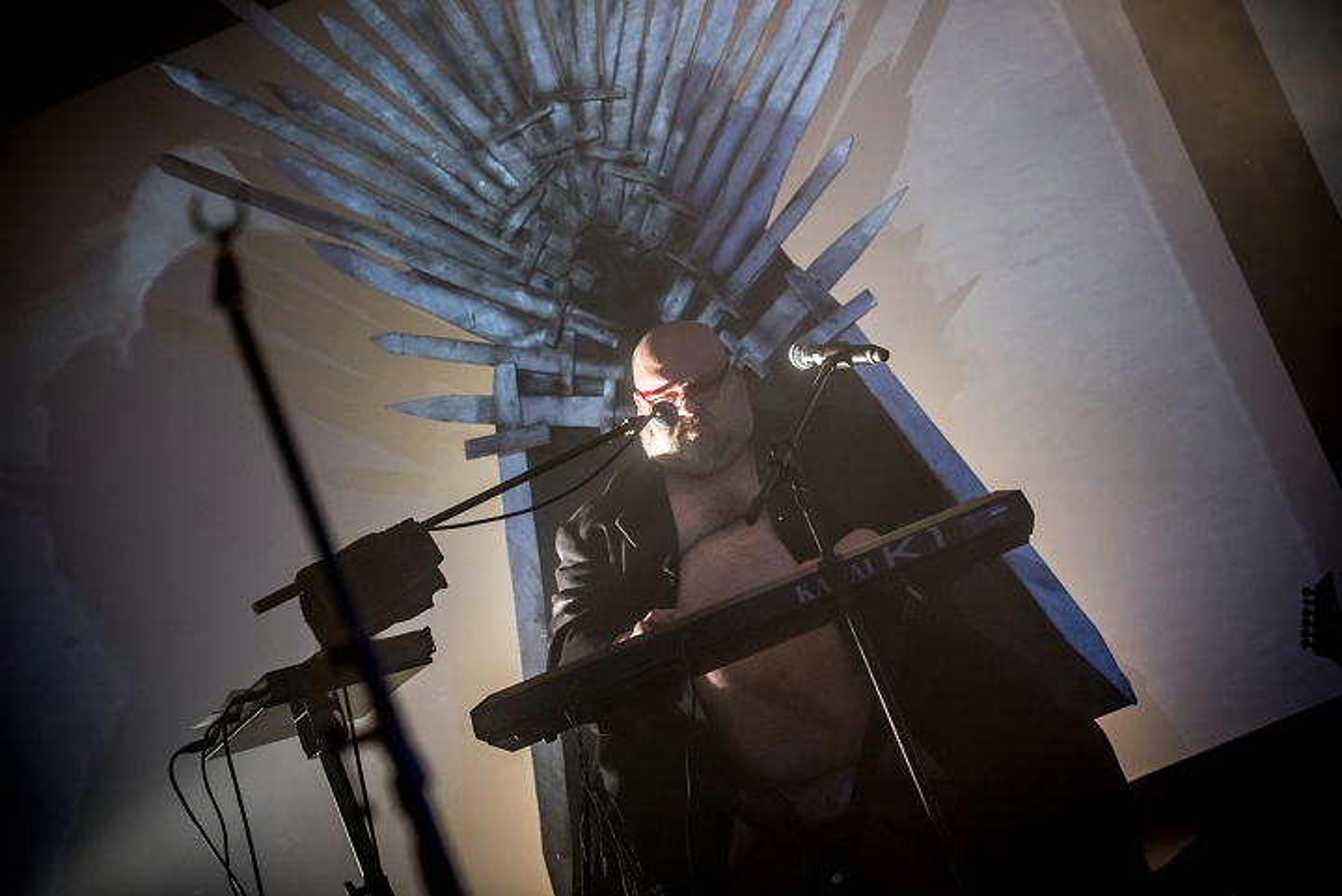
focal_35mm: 80
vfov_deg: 17.1
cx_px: 671
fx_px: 2984
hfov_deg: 25.3
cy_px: 448
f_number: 2.8
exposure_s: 1/100
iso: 3200
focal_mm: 80
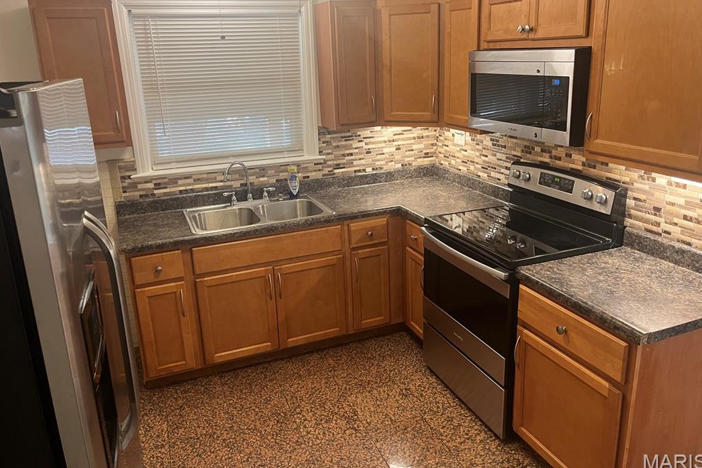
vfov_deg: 46.3
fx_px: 546
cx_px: 351
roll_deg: +2.4
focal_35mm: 28
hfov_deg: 65.5
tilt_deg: -15.8
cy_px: 205
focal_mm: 5.1
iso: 250
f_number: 1.6
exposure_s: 1/60
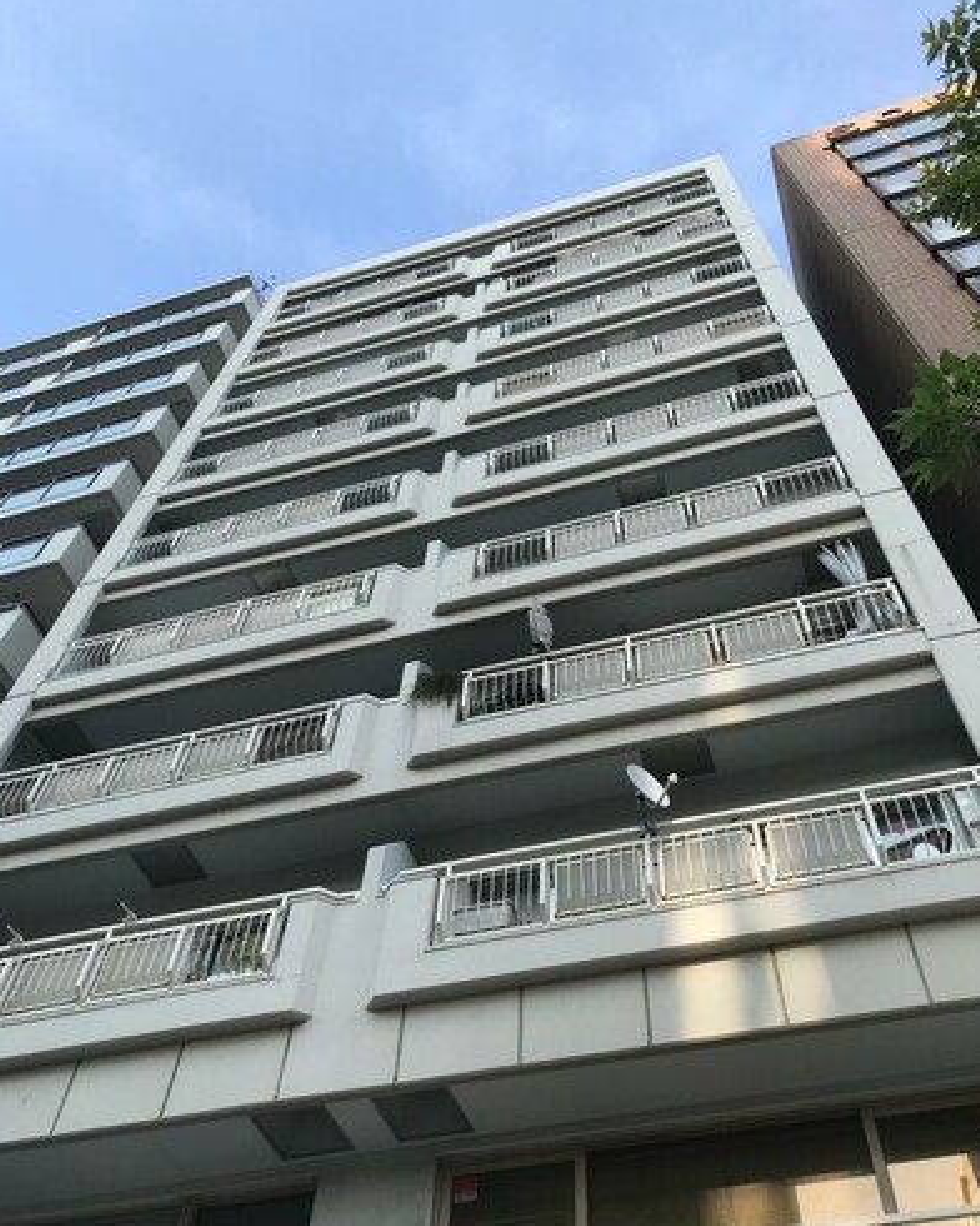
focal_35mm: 30
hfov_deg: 48.5
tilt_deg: +56.0
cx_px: 500
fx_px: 1088
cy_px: 621
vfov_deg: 58.8
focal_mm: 3.99
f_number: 1.8
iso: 20
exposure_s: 1/958
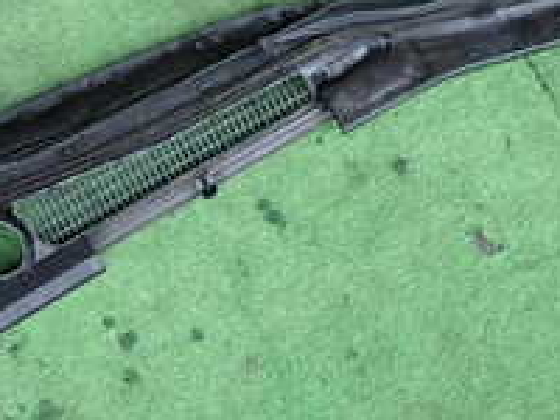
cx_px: 118
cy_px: 179
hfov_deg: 25.6
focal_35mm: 75
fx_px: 1213
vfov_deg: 19.6
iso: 100
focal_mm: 4.5
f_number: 2
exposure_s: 1/160
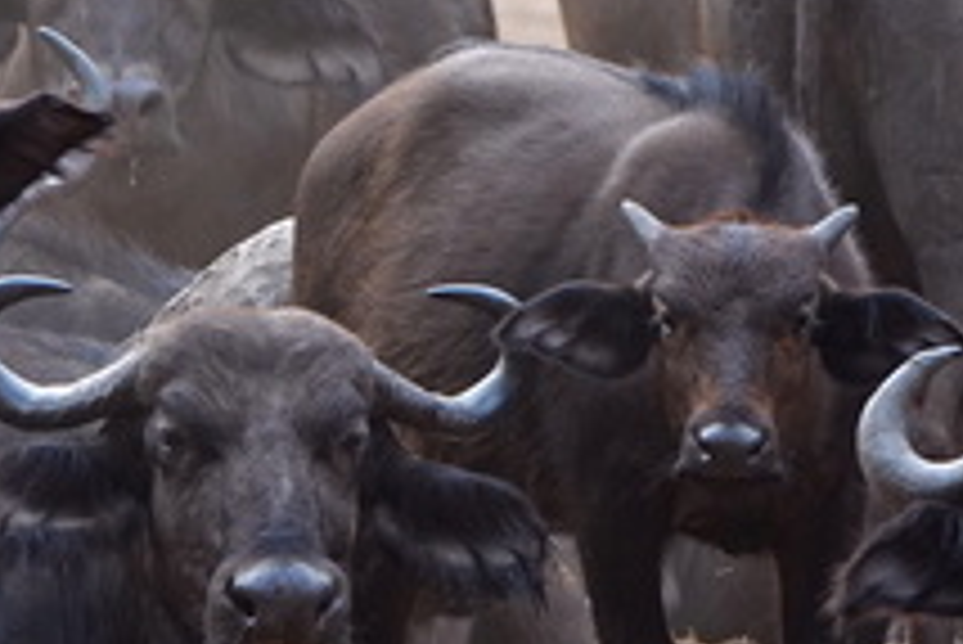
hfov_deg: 1.2
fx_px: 47940
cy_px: 218
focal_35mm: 1791
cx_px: 634
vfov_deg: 0.8
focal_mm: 220
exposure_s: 1/250
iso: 640
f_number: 4
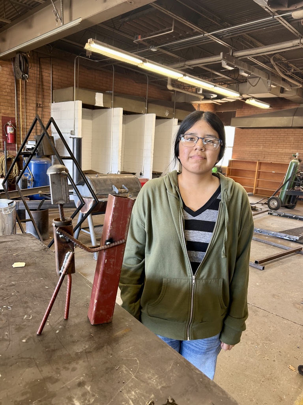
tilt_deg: -10.3
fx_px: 303
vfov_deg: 67.3
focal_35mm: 26
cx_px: 152
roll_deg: -3.7
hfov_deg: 53.1
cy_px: 202
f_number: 1.5
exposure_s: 1/60
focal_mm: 5.7
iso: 100
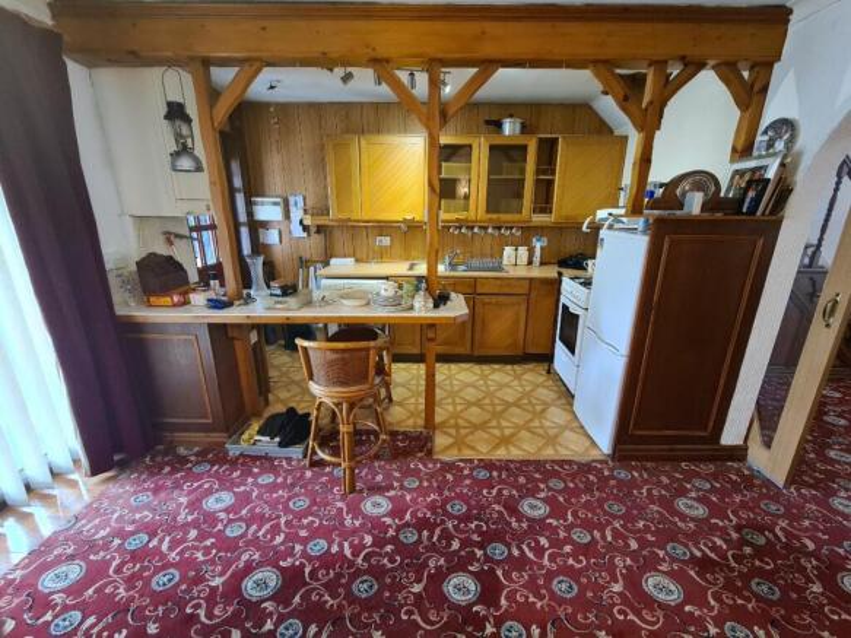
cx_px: 426
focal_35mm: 13
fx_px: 320
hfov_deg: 106.2
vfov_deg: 89.9
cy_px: 319
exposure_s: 1/50
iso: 400
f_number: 2.2
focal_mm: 2.22
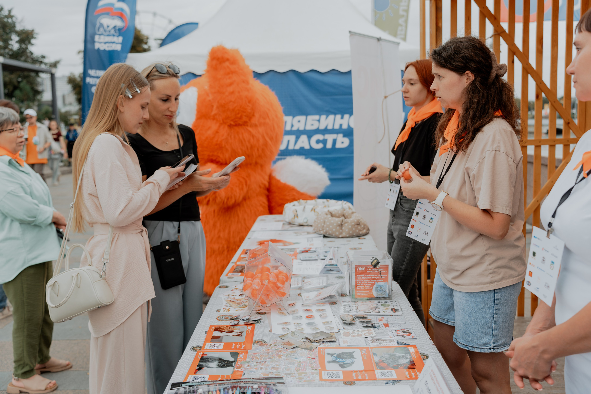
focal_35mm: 34
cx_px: 296
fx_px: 558
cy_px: 197
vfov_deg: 38.9
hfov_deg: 55.8
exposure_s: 1/1000
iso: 250
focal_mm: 34
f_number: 3.5
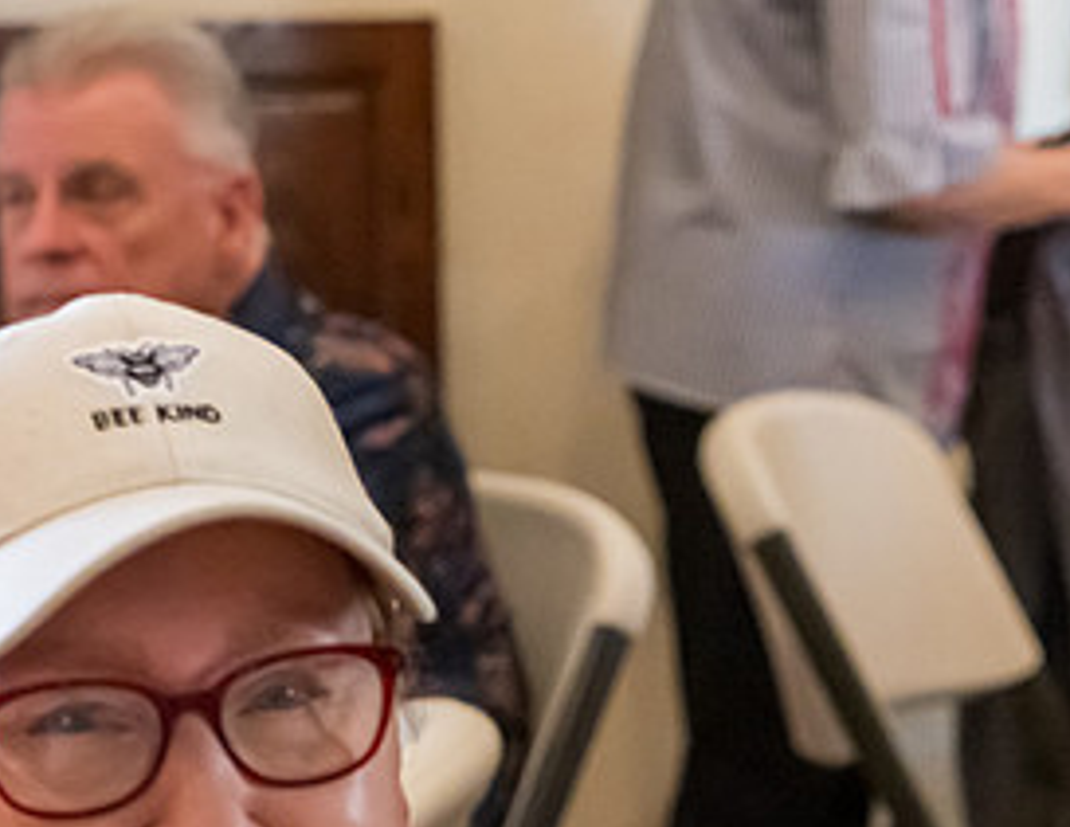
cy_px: 944
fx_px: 5719
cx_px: 826
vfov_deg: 8.2
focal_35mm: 183
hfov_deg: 10.7
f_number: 4.5
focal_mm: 62
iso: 16000
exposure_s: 1/200
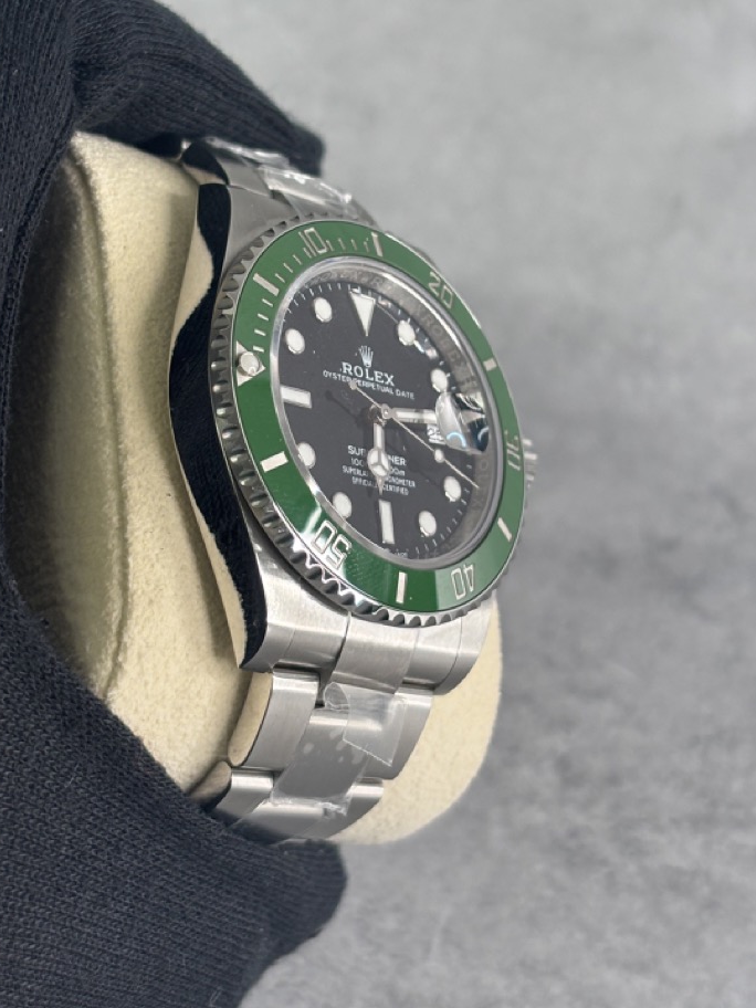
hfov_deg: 20.1
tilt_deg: -36.8
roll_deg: +0.3
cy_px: 371
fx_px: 2126
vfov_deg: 26.6
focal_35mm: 73
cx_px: 269
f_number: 1.6
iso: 40
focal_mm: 5.96
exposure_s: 1/84
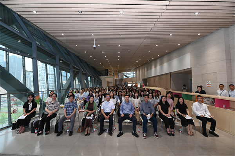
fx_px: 98
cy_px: 78
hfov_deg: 100.4
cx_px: 118
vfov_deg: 77.2
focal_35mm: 15
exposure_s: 1/125
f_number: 4.5
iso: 1000
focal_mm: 15
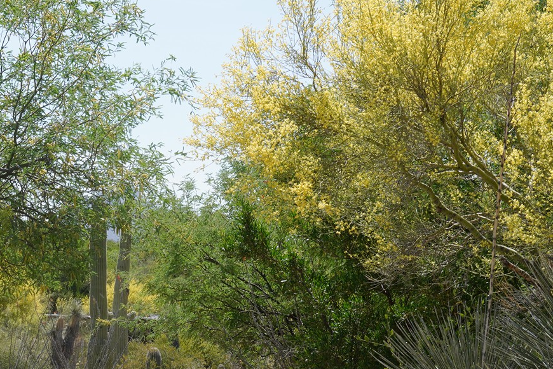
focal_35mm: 92
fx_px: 1413
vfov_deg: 14.7
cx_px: 175
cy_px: 339
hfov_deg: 22.0
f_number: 13
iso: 100
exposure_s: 1/100
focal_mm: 40
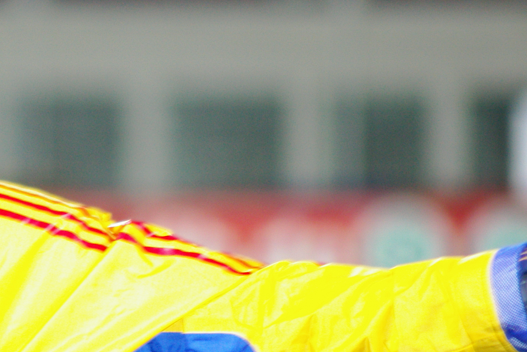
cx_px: 48
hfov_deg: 2.4
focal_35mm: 849
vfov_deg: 1.6
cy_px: 249
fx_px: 12427
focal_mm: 300
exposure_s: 1/60
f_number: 5.8
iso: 800
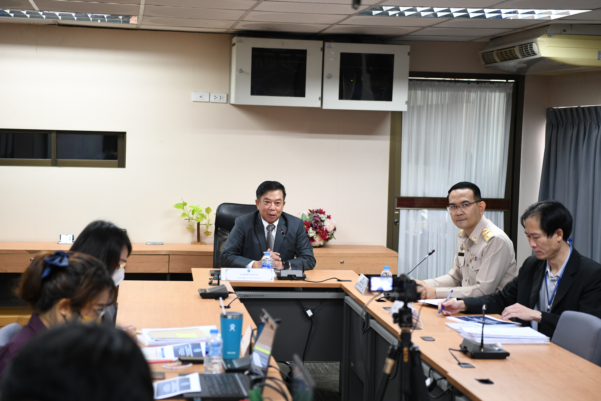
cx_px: 300
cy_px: 200
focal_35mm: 70
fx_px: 1169
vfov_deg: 19.5
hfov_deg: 28.8
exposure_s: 1/125
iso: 1600
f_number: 2.8
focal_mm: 70
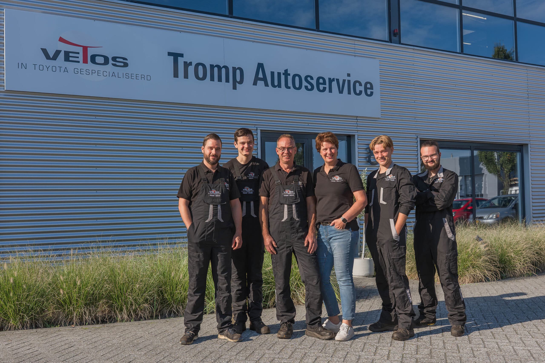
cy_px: 191
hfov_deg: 47.5
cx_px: 273
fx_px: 620
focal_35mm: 41
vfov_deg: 32.7
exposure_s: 1/320
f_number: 5.6
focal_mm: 29
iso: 100
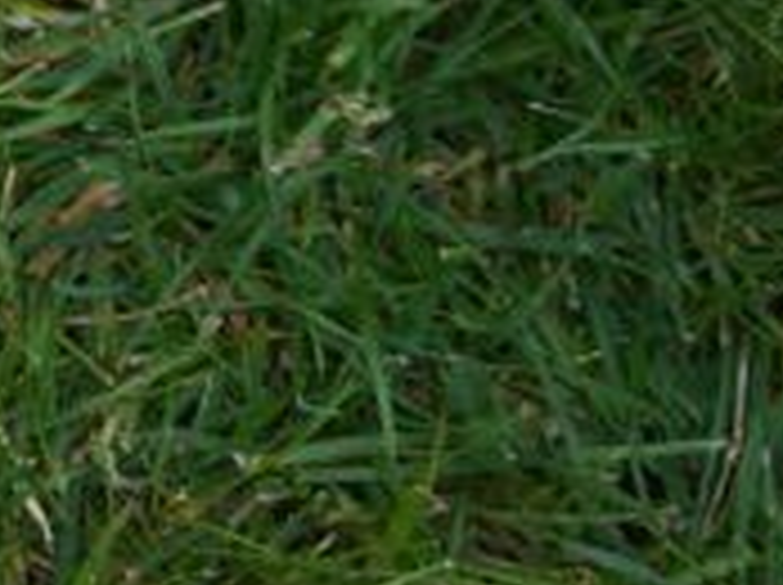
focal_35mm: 170
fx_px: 3840
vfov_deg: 8.3
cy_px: -596
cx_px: -1206
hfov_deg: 9.9
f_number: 4
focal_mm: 20
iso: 100
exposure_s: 1/160
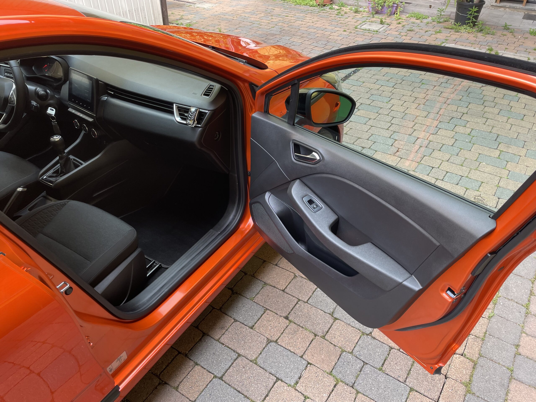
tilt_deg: -38.0
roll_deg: +1.1
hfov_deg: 67.3
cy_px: 201
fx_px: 403
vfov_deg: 53.1
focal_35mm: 26
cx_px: 268
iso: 32
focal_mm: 4.2
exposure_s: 1/121
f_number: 1.6
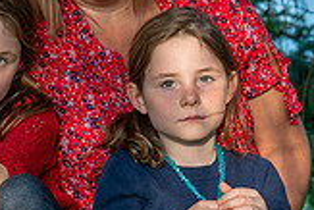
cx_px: 32
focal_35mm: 277
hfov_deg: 7.4
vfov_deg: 5.0
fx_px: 2418
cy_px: 129
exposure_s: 1/160
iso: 200
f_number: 6.3
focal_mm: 70
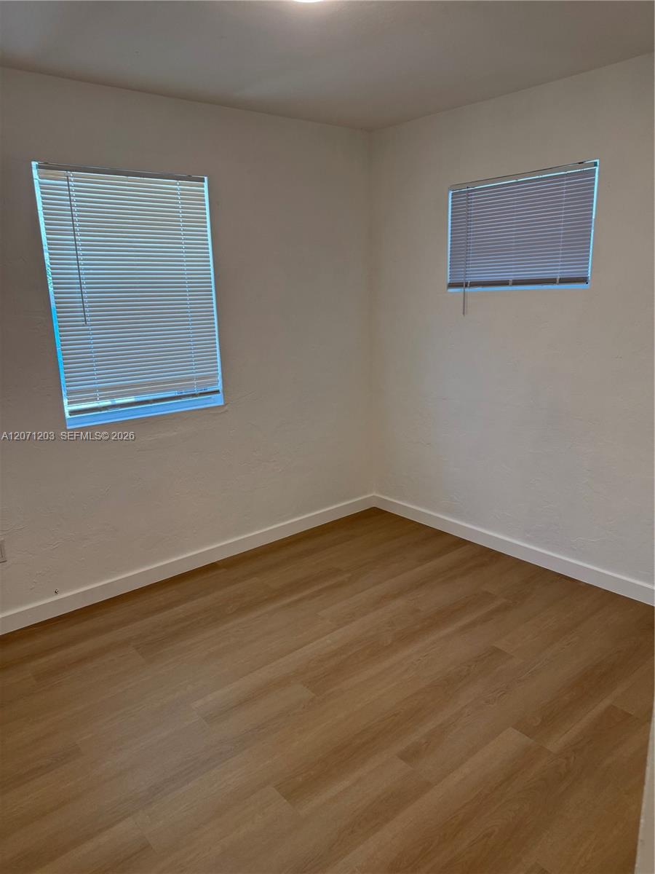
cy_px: 437
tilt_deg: -12.4
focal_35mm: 24
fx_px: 606
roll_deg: +1.7
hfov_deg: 56.8
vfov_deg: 71.6
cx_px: 328
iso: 160
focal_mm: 6.76
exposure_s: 1/120
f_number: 1.78
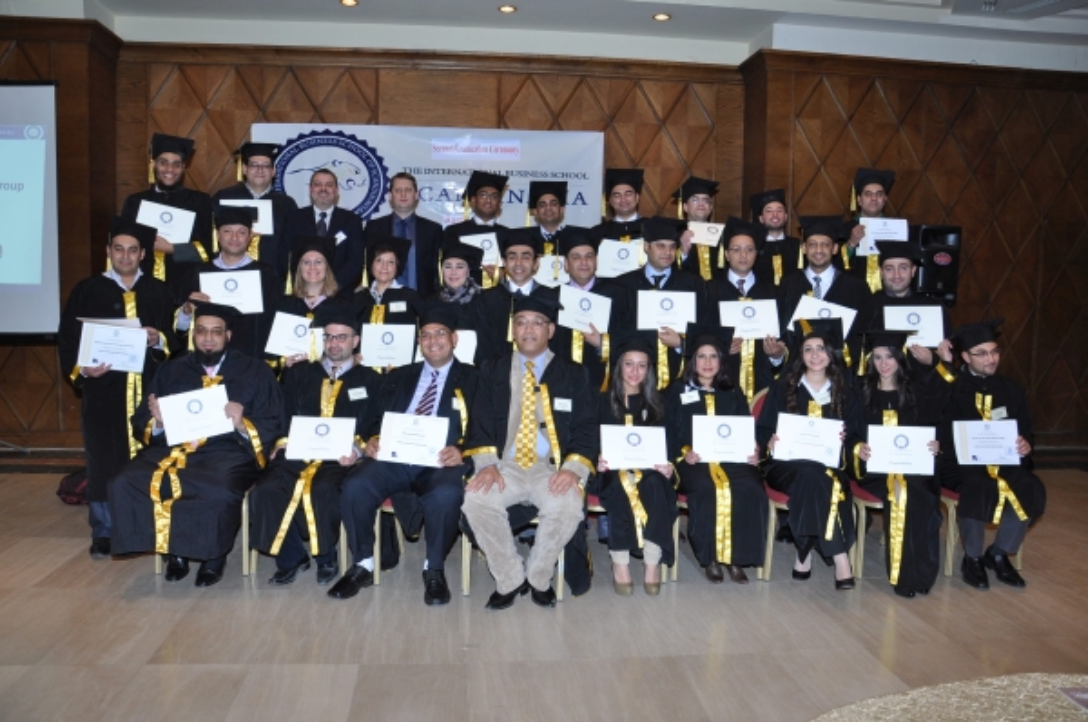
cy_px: 361
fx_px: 815
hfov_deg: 67.5
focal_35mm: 27
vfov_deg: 47.8
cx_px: 544
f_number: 5.6
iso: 320
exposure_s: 1/60
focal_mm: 18
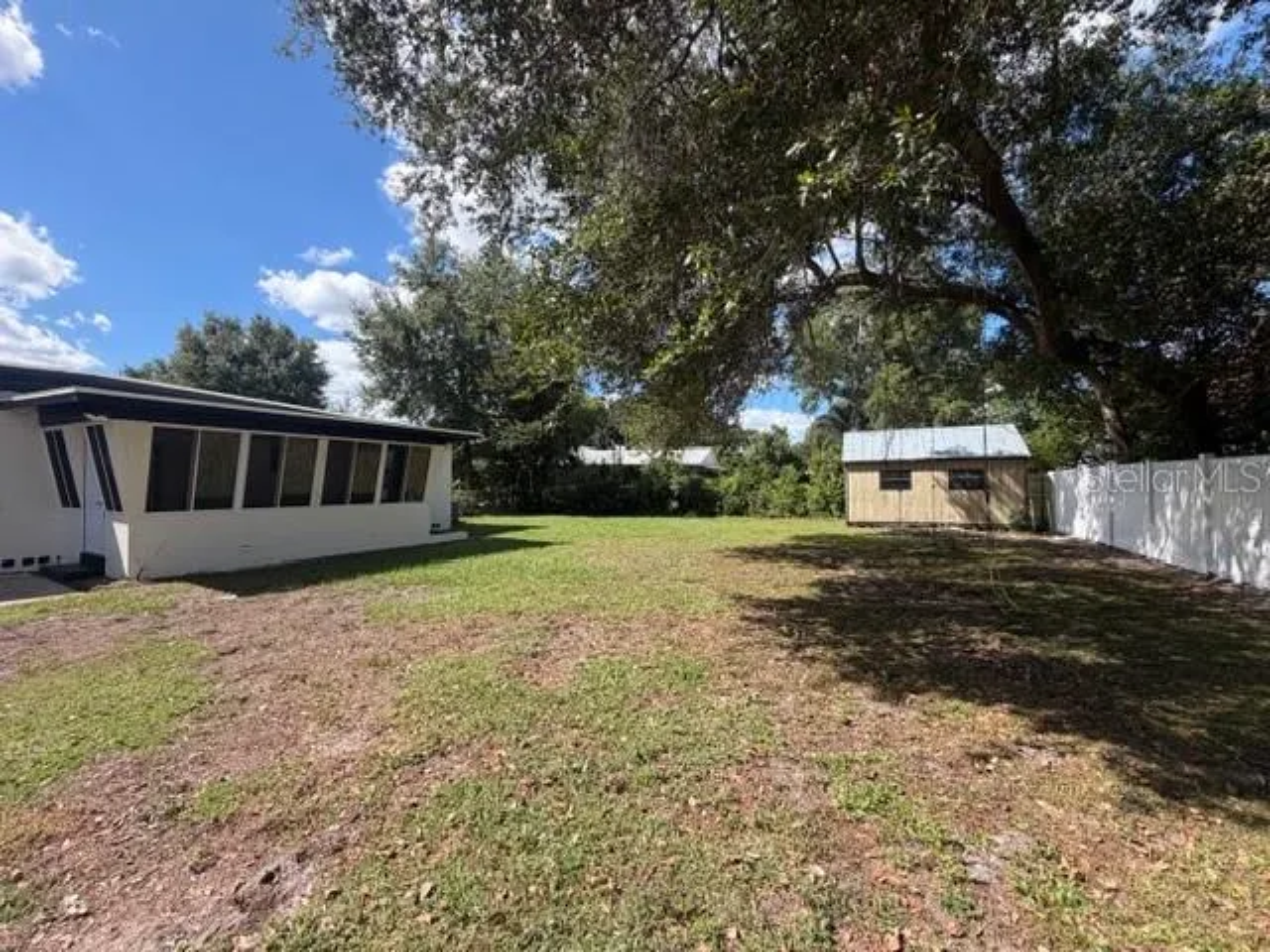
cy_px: 476
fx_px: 514
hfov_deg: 102.1
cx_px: 635
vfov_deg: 85.7
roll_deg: -0.9
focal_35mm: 14
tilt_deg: +0.7
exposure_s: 1/760
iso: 40
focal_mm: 2.22
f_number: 2.2
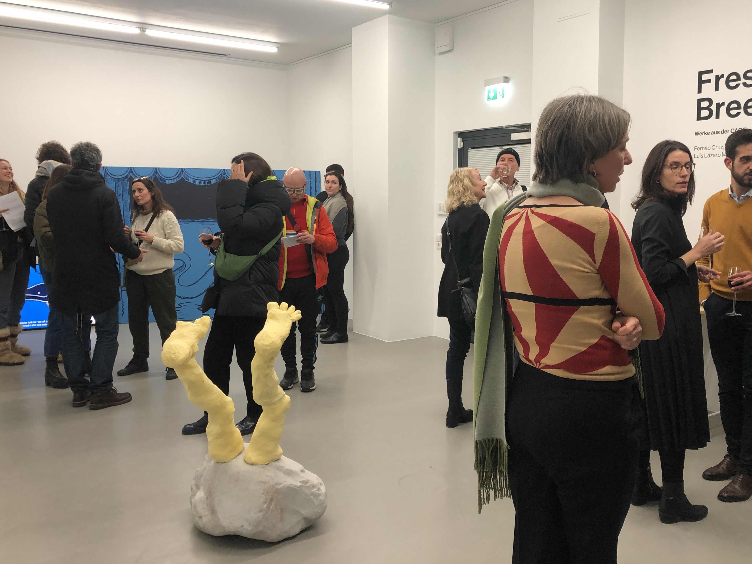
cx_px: 419
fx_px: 695
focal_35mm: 32
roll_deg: -0.6
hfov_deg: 56.7
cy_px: 245
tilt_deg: -4.5
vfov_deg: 44.1
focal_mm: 3.99
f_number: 1.8
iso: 32
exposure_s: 1/33
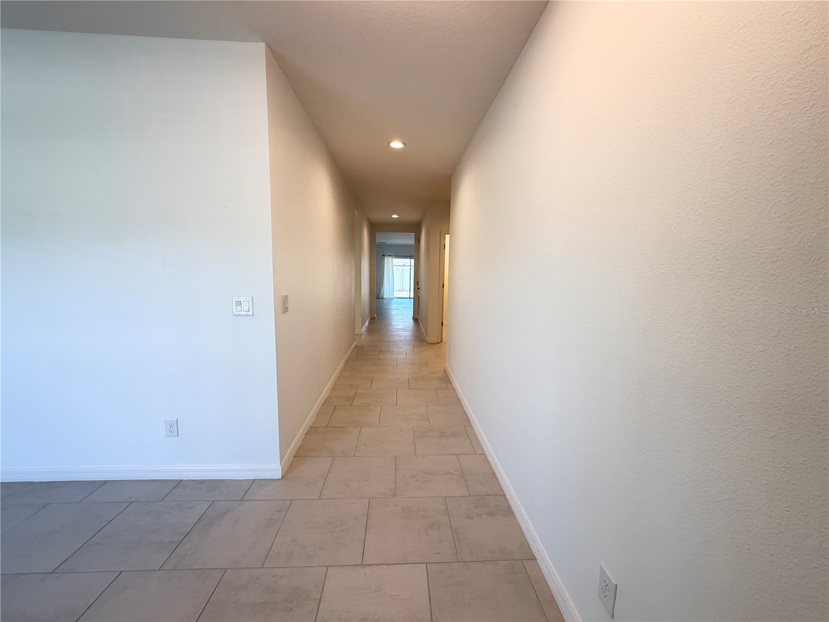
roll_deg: -0.9
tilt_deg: -7.1
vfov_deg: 85.7
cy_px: 311
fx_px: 335
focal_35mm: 14
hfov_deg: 102.1
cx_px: 414
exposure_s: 1/120
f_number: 2.2
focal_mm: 2.22
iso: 320
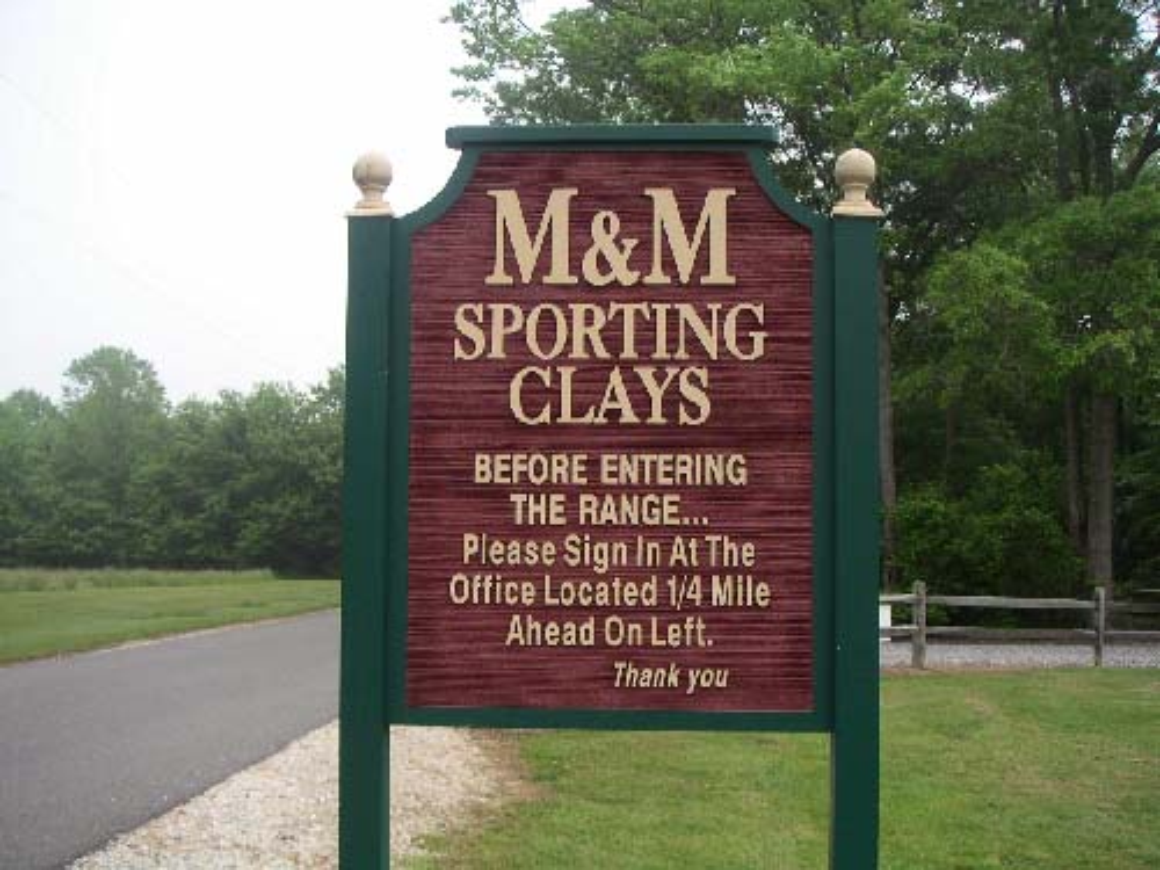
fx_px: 1273
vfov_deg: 37.7
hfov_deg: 49.0
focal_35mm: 38
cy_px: 435
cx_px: 580
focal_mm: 6
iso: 50
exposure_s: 1/300
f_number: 2.8
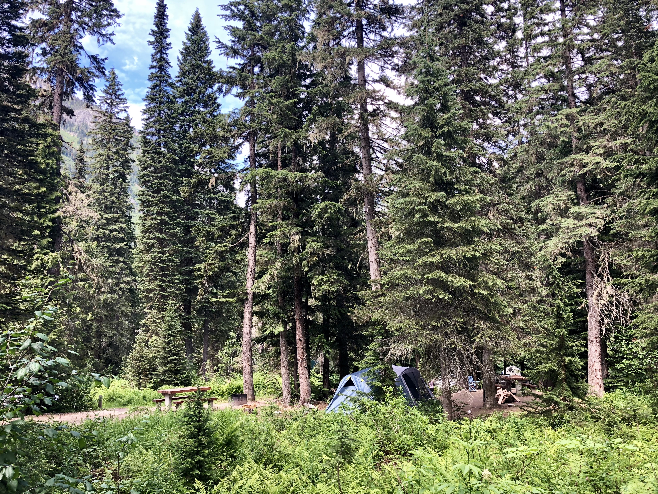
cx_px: 329
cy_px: 247
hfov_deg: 63.4
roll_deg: +1.0
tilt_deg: +9.9
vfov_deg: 49.7
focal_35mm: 28
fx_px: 532
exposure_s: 1/120
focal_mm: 3.99
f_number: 1.8
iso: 25
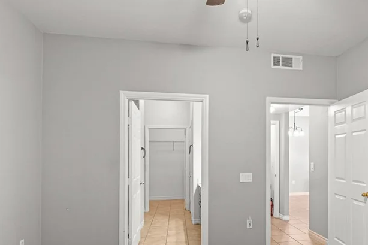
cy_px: 161
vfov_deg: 50.5
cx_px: 226
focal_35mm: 25
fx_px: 255
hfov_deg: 70.6
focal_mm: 15
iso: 500
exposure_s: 1/1.25
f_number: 8
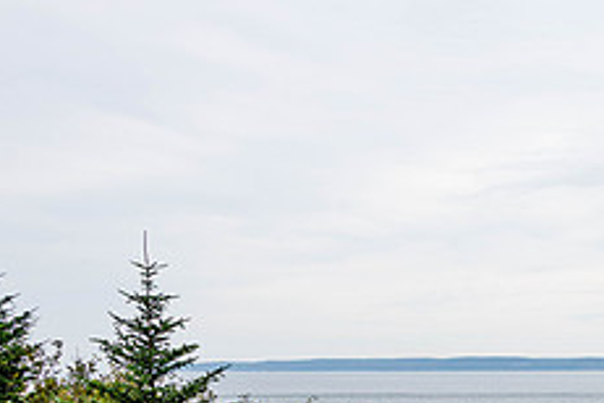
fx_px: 1208
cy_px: 464
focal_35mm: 72
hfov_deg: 25.4
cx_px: 714
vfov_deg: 18.1
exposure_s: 1/250
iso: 72
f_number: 8
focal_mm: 28
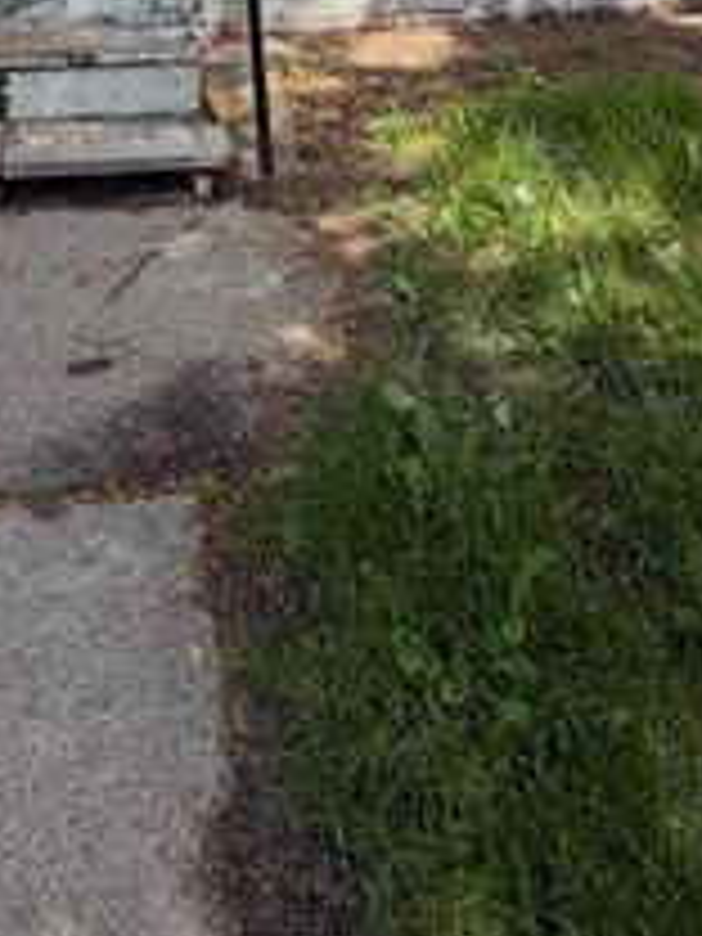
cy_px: -443
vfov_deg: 28.6
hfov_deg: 31.9
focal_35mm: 45
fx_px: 1217
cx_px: 220
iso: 40
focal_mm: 2.22
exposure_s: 1/651
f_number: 2.2
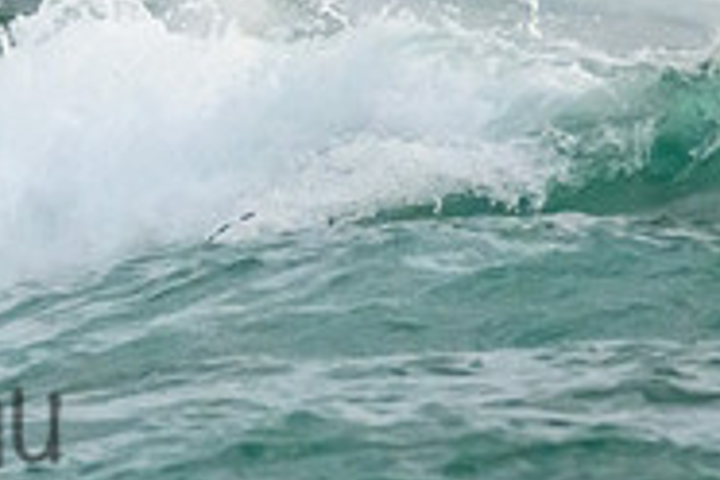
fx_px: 62435
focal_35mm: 3122
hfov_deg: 0.7
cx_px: -348
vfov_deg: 0.4
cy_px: 374
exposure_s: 1/4000
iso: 12800
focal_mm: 1000
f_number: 11
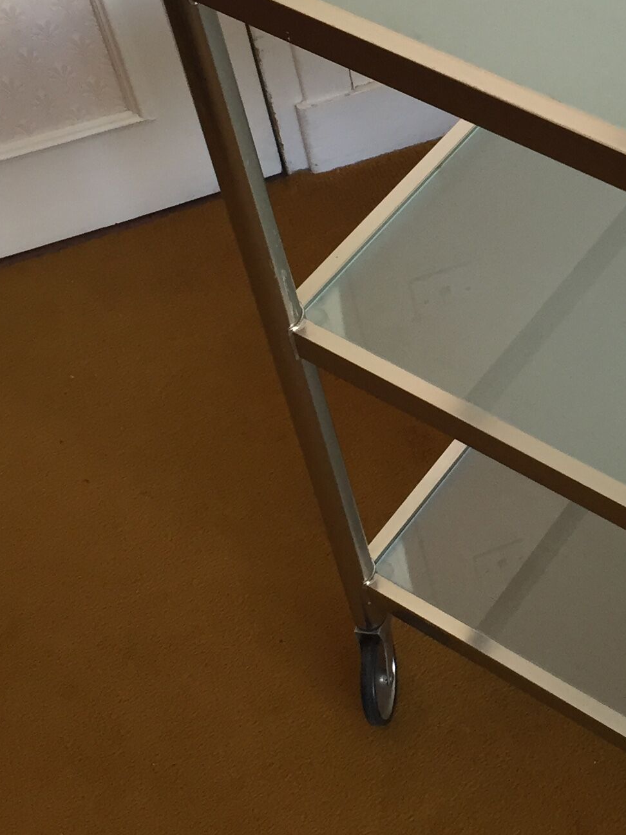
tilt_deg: -47.5
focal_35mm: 73
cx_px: 639
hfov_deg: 19.5
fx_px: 1761
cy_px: 160
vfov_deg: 26.2
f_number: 2.2
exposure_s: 1/33
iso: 100
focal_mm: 4.15
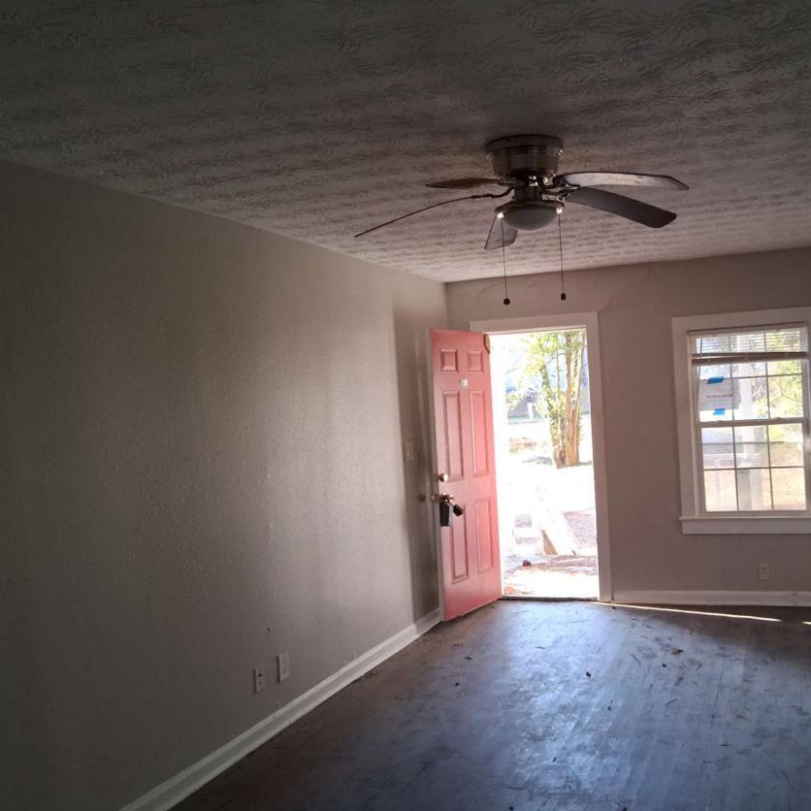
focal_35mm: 33
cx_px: 541
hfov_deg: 48.9
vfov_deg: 49.7
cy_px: 430
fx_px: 875
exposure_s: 1/120
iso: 160
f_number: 1.8
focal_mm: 3.98
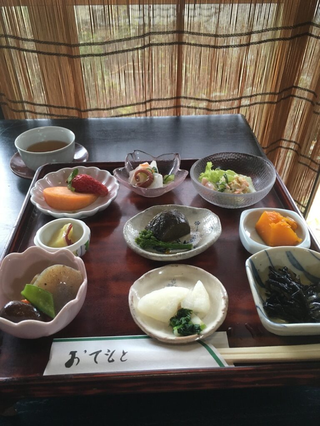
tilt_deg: -36.6
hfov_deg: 48.2
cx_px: 160
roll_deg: -1.0
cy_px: 213
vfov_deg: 61.7
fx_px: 357
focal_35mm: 29
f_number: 2.2
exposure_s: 1/30
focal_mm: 4.15
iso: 100
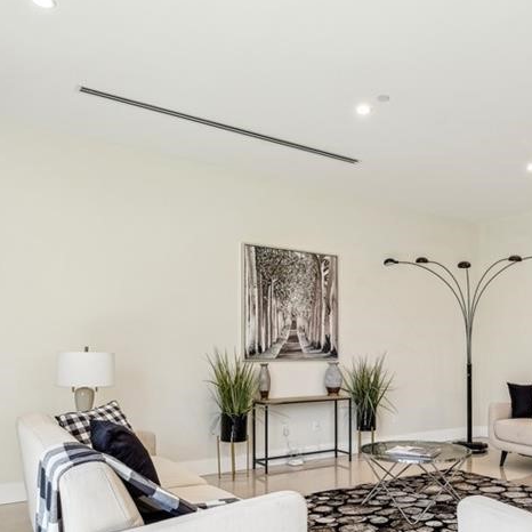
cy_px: 358
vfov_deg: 56.0
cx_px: 325
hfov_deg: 56.8
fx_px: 487
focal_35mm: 28
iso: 160
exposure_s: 1/10
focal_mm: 10
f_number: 8
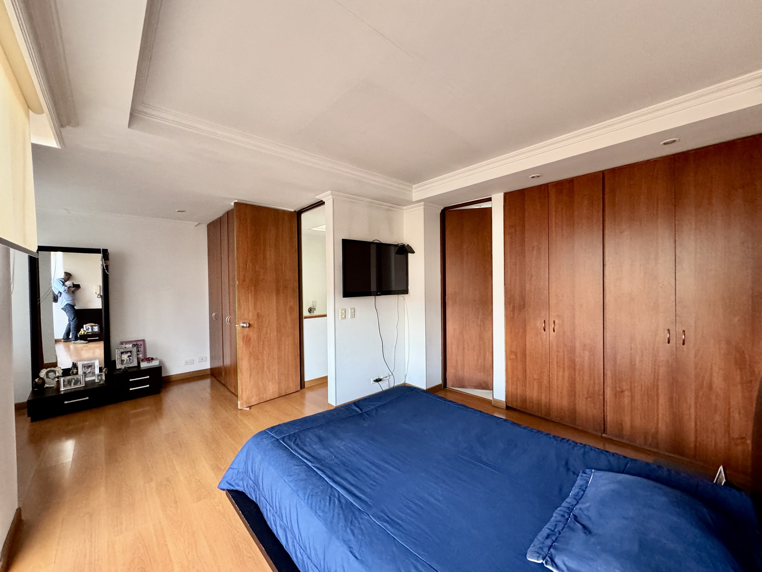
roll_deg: +0.7
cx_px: 381
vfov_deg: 85.7
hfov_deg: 102.1
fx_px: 308
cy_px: 286
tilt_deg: -0.6
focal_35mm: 14
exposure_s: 1/91
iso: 320
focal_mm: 2.22
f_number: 2.2
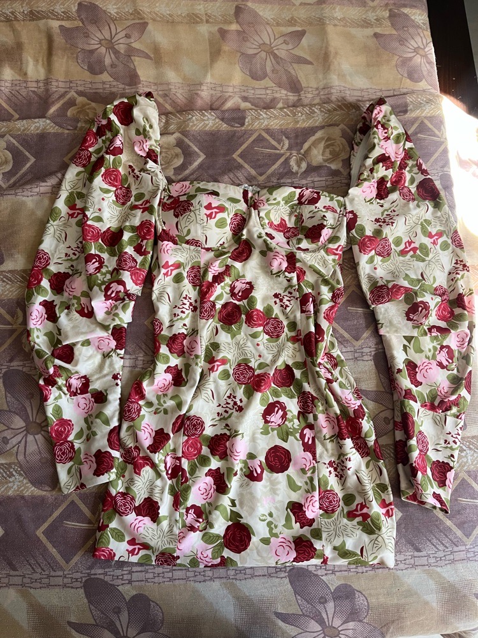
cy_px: 319
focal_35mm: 26
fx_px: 479
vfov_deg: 67.3
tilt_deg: -78.4
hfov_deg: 53.1
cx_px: 239
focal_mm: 5.1
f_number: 1.6
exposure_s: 1/80
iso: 125
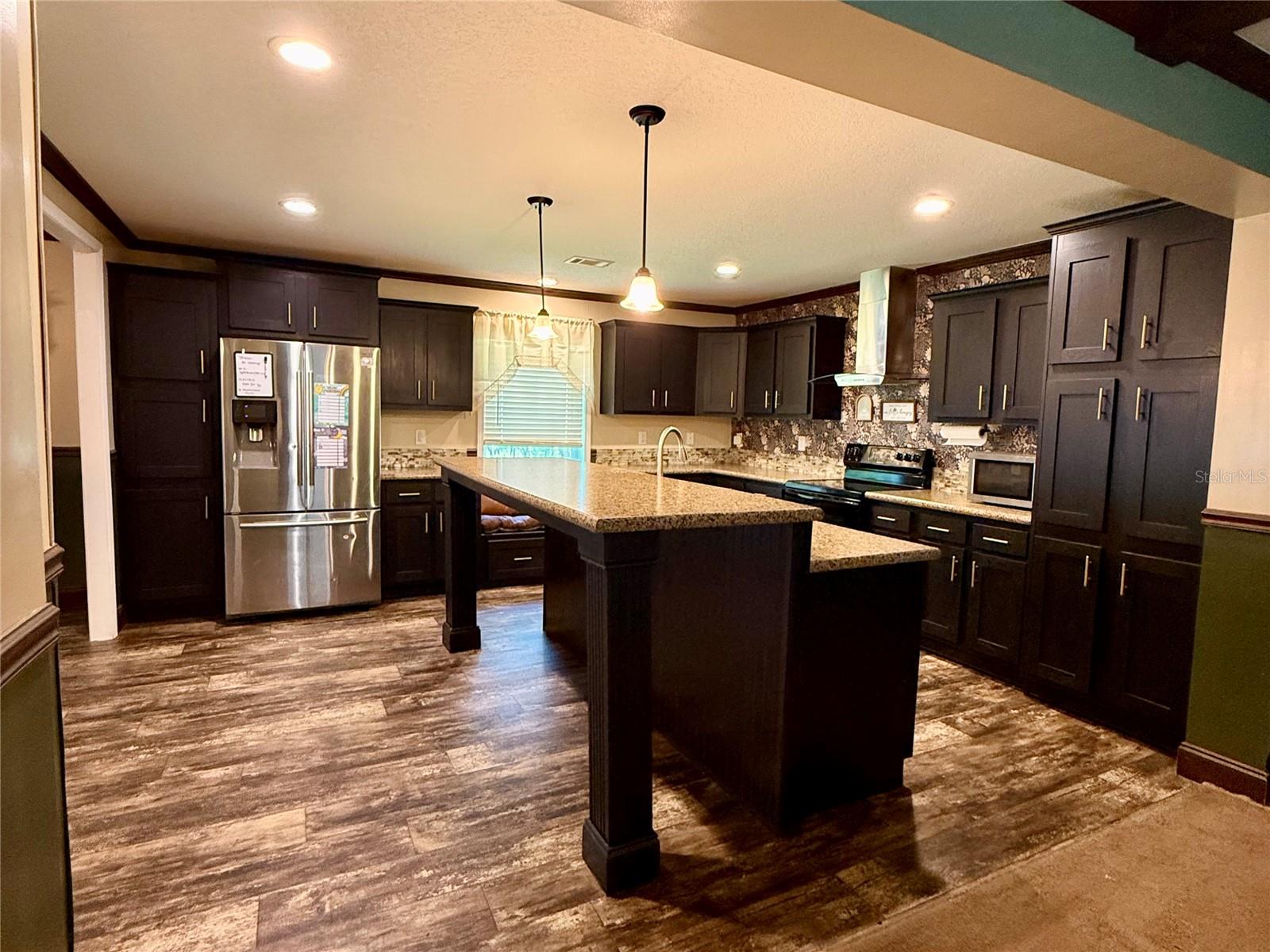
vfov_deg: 85.7
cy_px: 476
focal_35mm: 14
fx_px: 514
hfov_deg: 102.1
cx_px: 635
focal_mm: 2.22
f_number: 2.2
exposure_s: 1/60
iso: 500
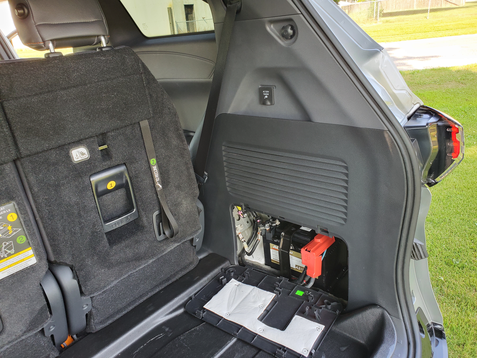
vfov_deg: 53.1
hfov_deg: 67.3
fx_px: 358
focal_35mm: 26
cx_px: 238
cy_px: 179
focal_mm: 4.3
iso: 160
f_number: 2.4
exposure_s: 1/79
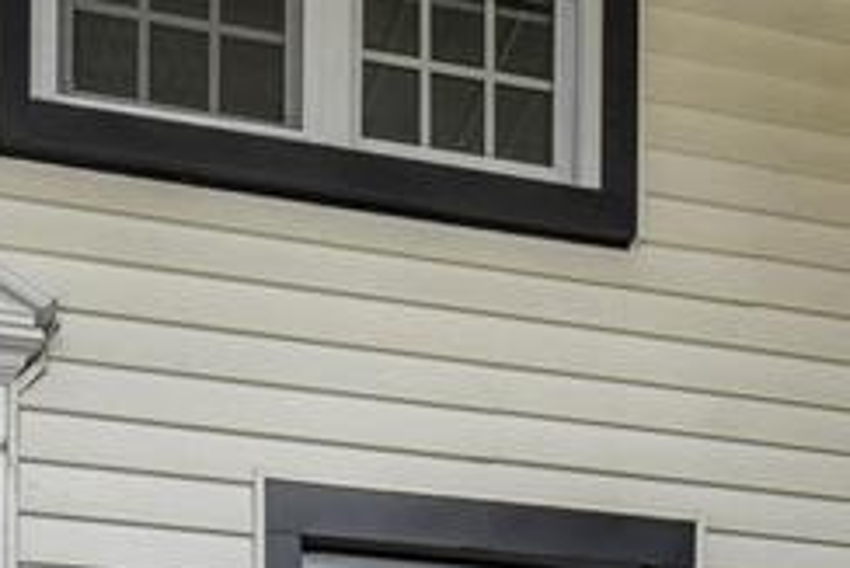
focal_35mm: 63
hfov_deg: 31.8
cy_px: 1072
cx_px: 376
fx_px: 1488
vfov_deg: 17.1
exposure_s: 1/125
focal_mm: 15
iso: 100
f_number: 5.6
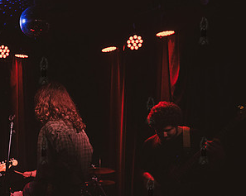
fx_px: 320
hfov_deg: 40.0
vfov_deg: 33.3
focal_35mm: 44
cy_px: 150
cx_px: 43
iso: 10000
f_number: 3.5
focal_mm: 24
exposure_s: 1/500
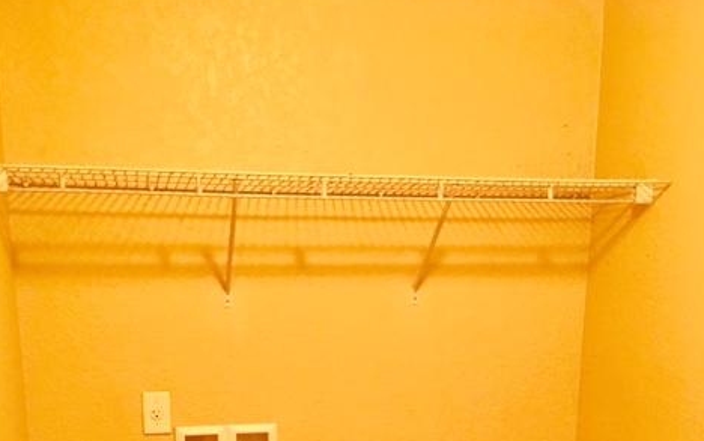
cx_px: 357
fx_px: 806
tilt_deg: -12.5
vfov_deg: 28.3
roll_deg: -0.5
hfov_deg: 47.2
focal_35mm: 42
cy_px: 464
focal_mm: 4.15
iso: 100
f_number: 2.2
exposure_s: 1/15
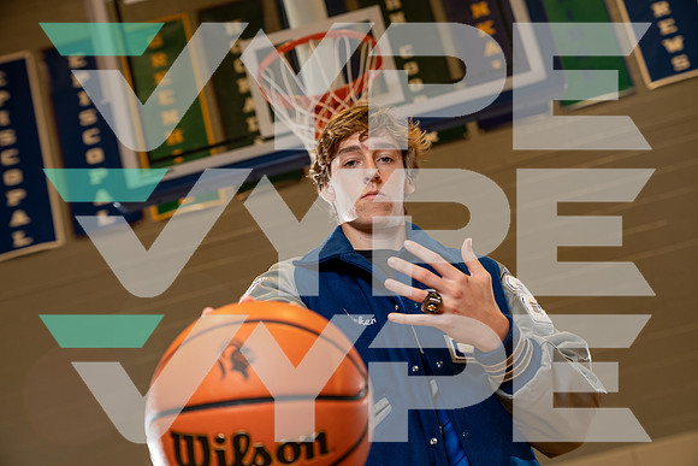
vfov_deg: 23.0
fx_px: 1144
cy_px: 233
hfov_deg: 33.9
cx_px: 349
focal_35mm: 59
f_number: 4
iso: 400
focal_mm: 59
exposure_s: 1/125
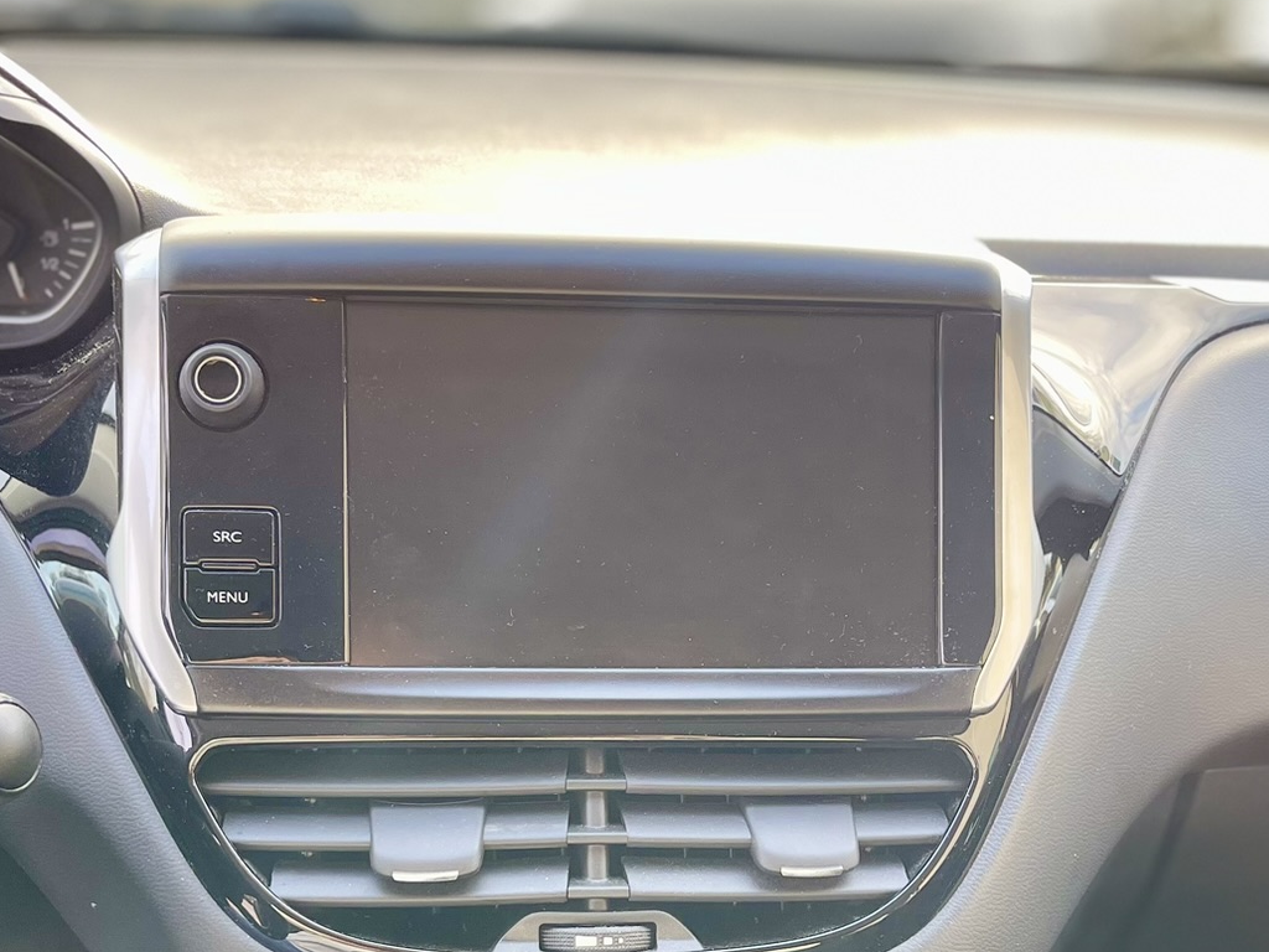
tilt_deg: -27.4
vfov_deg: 27.3
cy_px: 795
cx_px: 664
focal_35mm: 52
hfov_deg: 36.8
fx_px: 1906
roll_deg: -3.5
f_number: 1.6
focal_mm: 5.1
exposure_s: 1/121
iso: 64
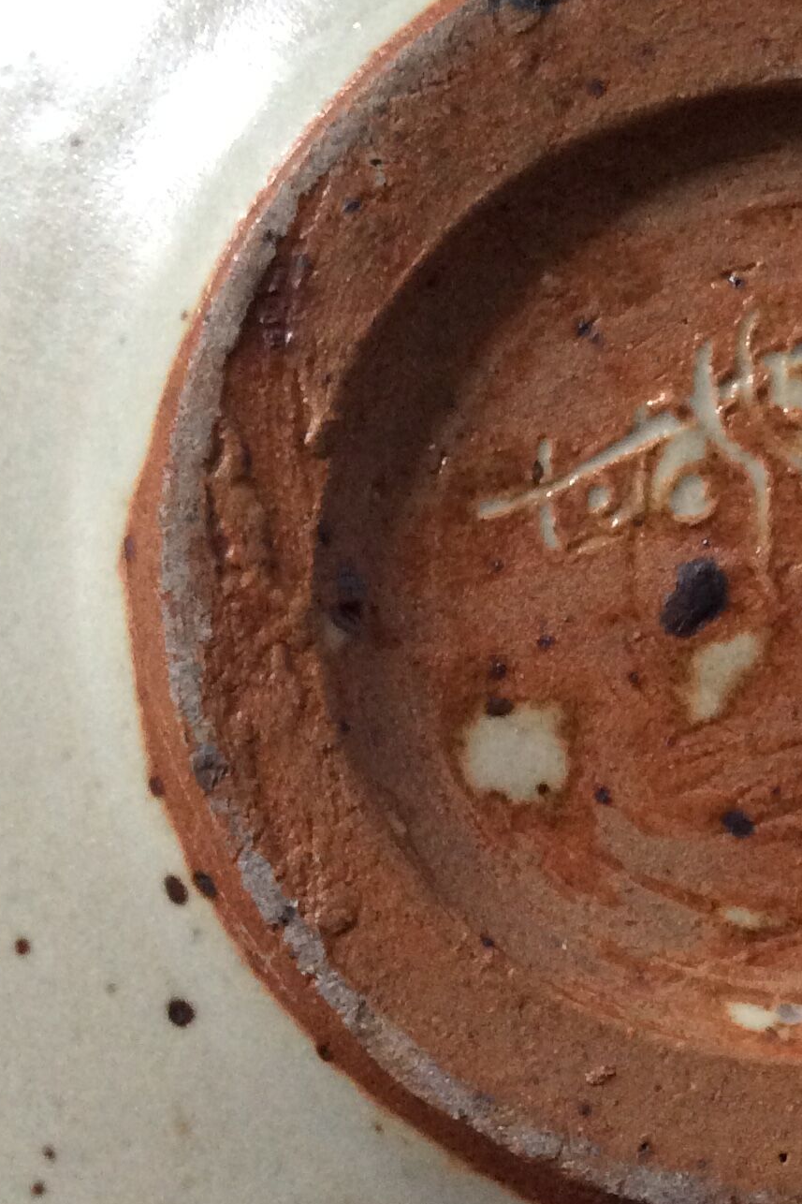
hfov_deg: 19.7
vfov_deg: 30.1
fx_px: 2239
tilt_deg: -87.8
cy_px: 671
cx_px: 802
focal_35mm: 67
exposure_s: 1/25
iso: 200
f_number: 2.4
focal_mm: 3.3
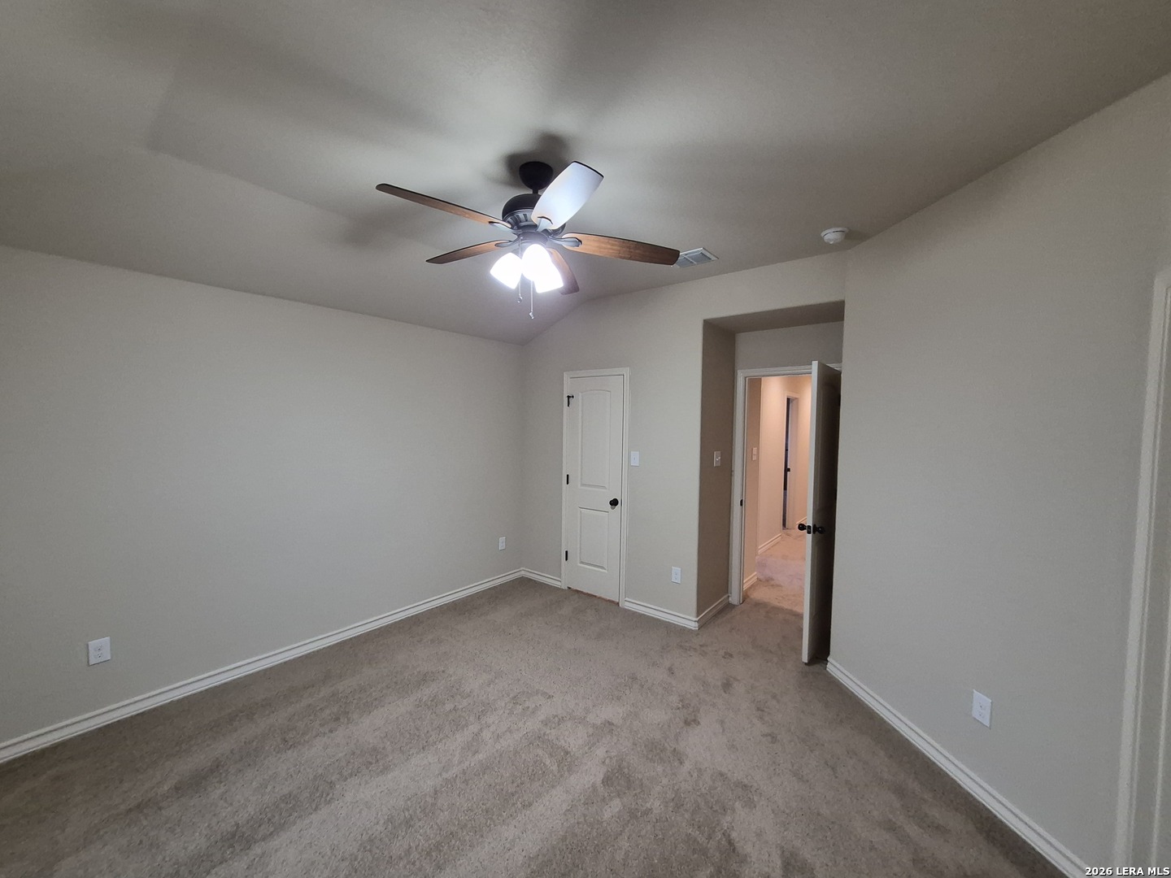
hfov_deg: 106.2
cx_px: 586
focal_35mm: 13
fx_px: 440
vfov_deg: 89.9
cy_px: 439
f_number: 2.2
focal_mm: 1.74
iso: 500
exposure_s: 1/60
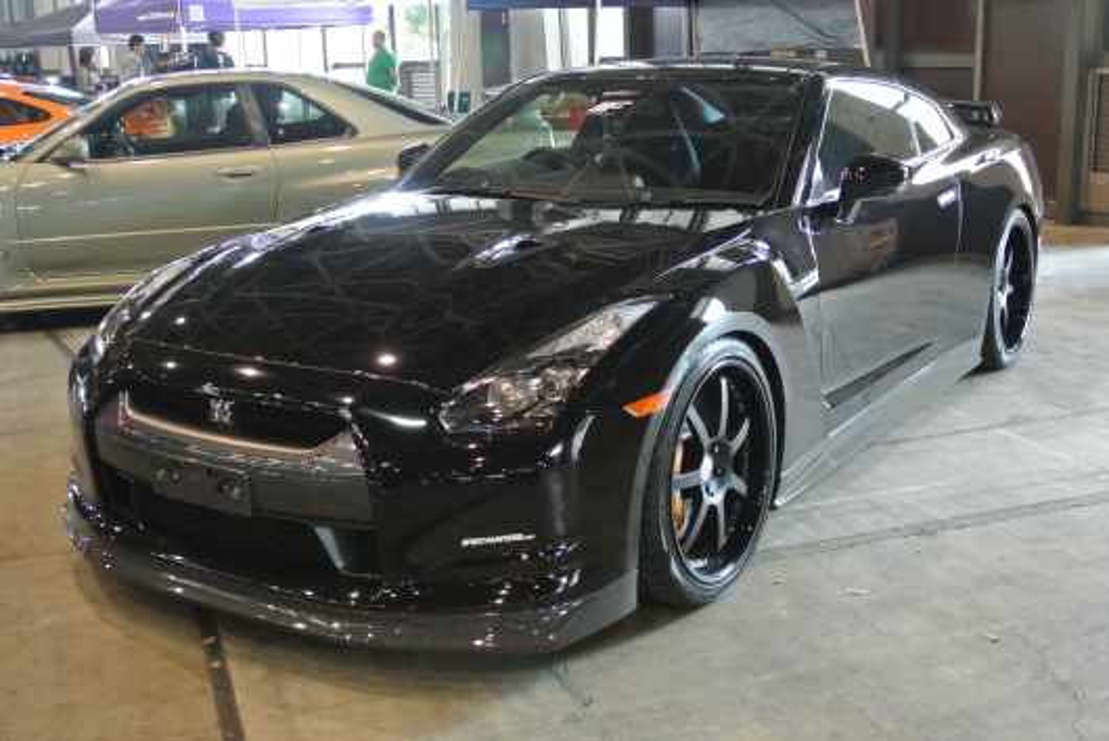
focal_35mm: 42
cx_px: 554
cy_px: 370
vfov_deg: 31.9
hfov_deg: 46.4
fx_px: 1294
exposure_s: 1/30
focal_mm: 15.7
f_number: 4.2
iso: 1250
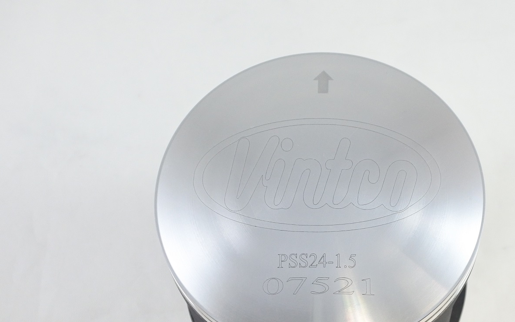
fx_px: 800
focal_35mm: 57
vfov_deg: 22.6
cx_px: 316
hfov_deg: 35.5
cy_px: 226
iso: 640
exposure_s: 1/125
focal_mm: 15
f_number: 4.2
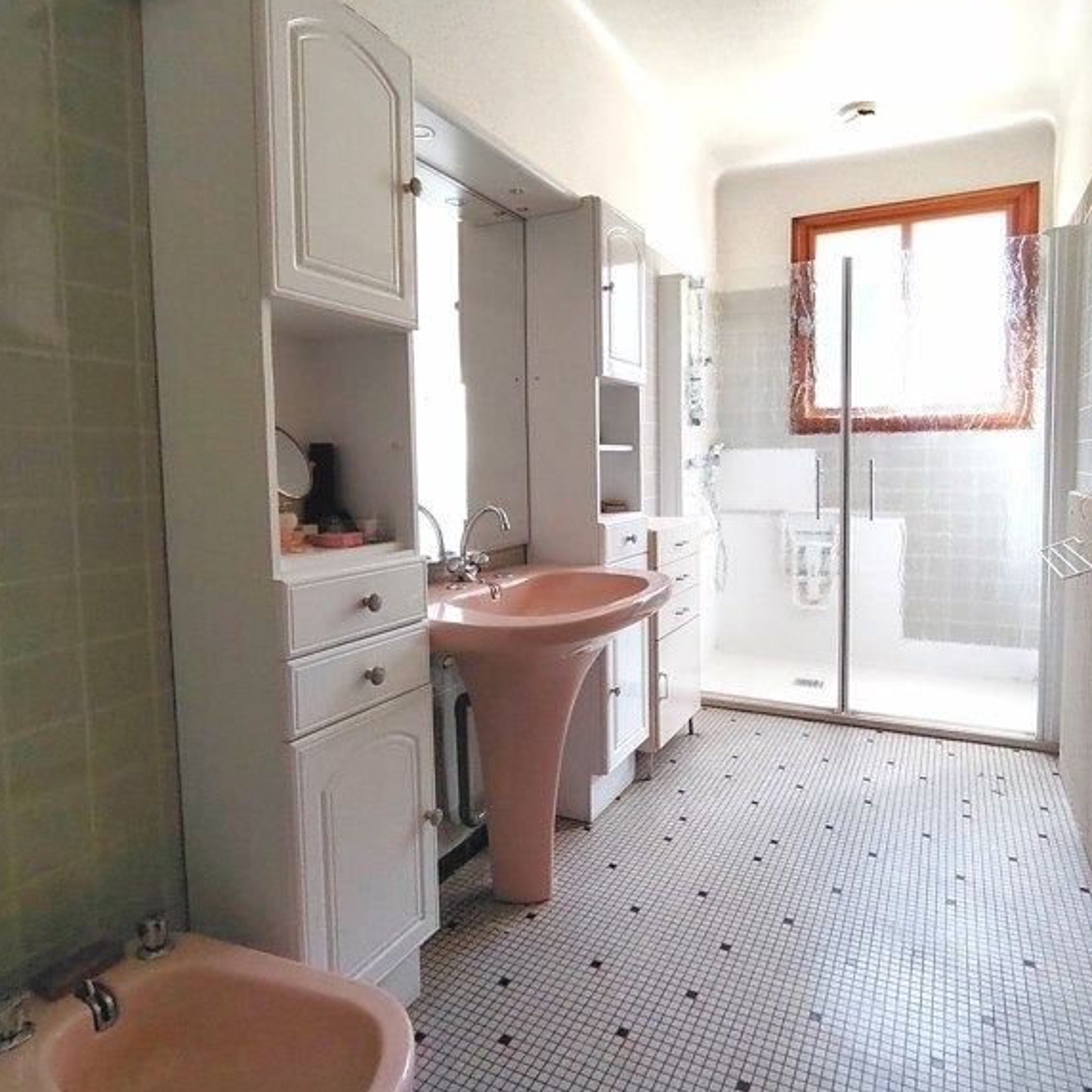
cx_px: 601
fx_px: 749
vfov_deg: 72.1
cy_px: 521
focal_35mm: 21
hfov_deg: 72.0
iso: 100
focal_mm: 1.42
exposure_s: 1/155
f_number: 2.2
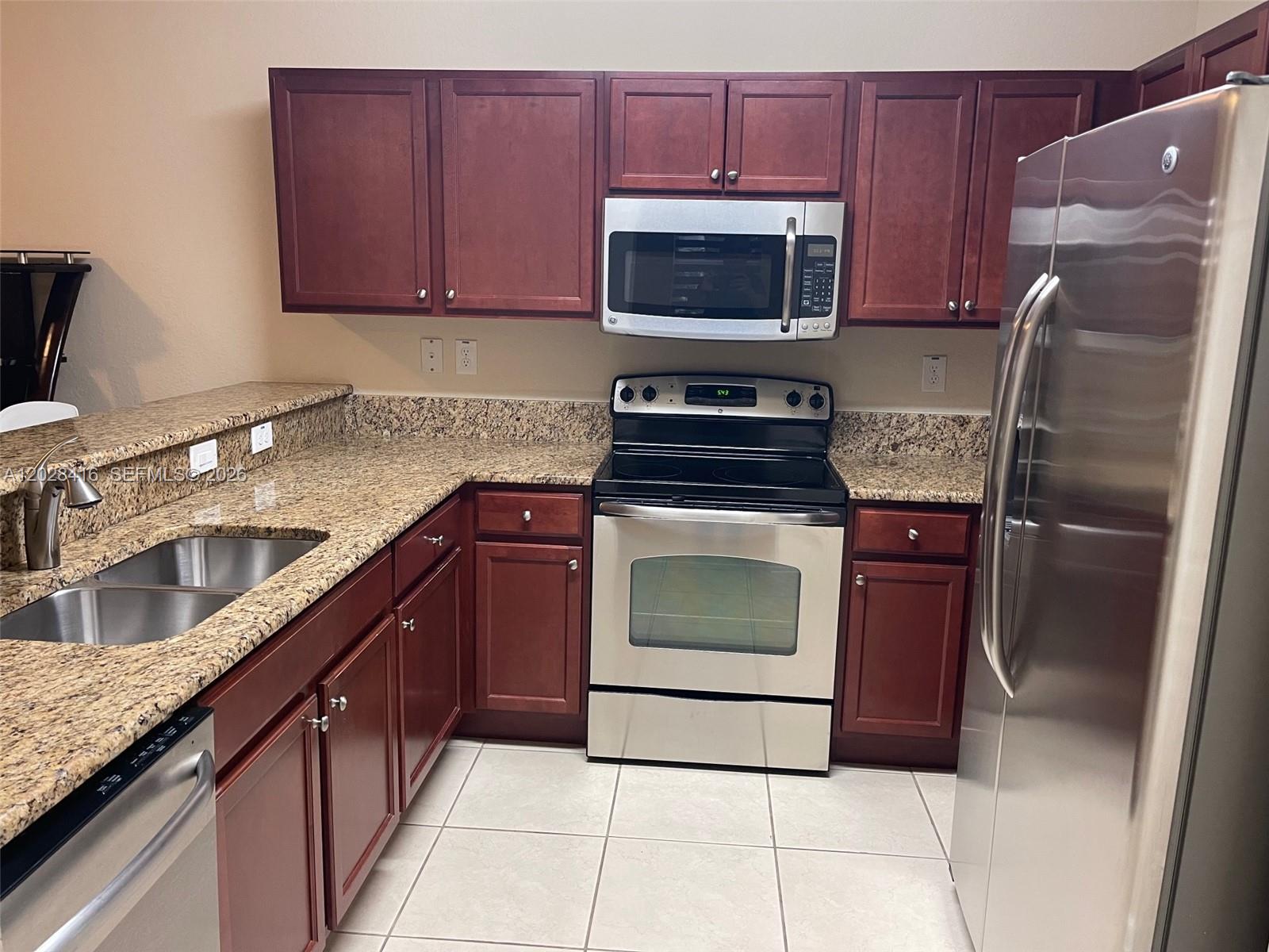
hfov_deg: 67.3
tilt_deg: -10.5
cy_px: 476
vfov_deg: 53.1
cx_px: 634
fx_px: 953
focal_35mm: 26
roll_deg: -1.5
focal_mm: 5.1
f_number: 1.6
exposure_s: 1/60
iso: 250
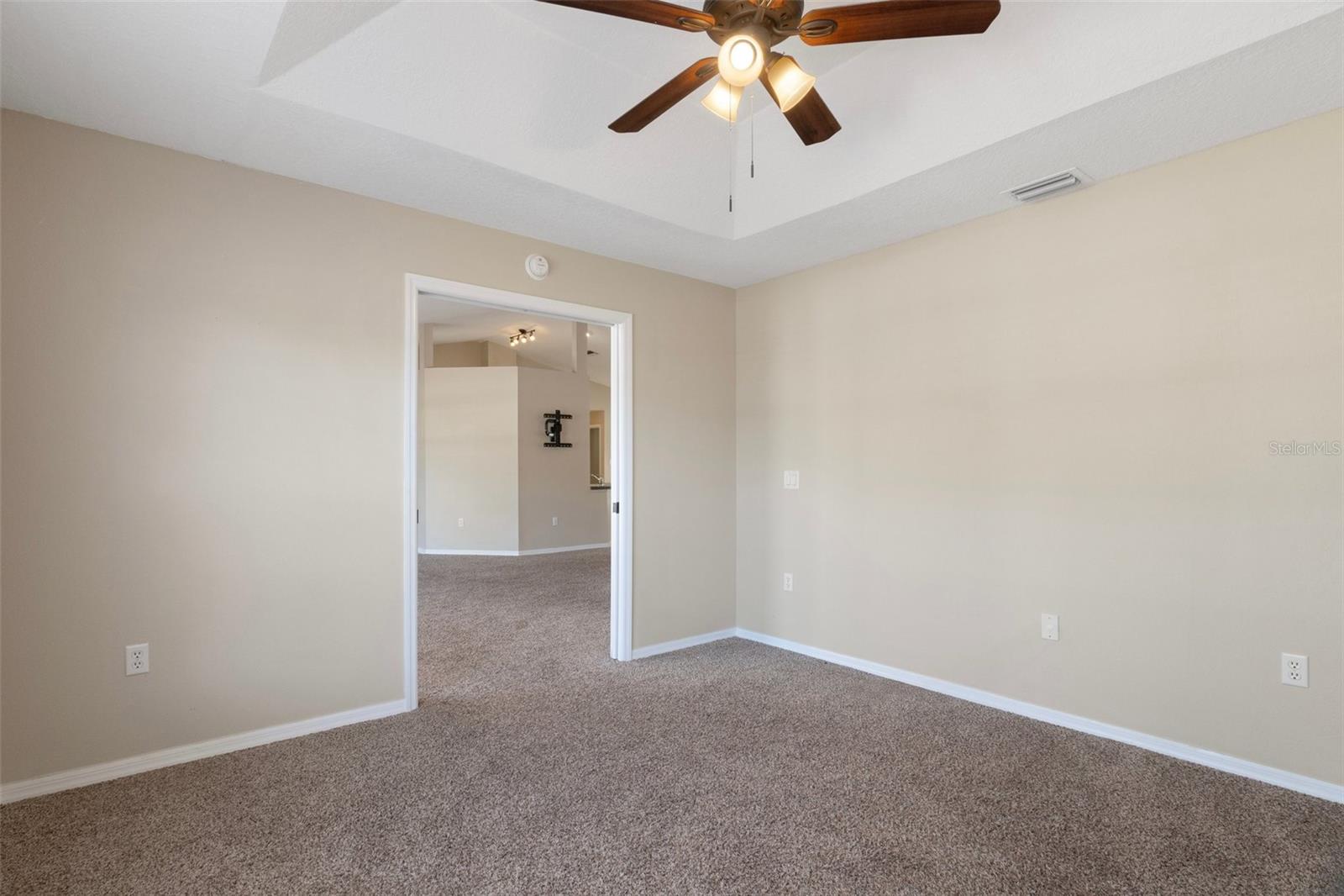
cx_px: 672
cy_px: 448
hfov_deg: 95.0
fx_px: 616
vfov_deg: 72.0
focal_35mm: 16
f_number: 8
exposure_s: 1/1.43
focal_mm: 11
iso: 320
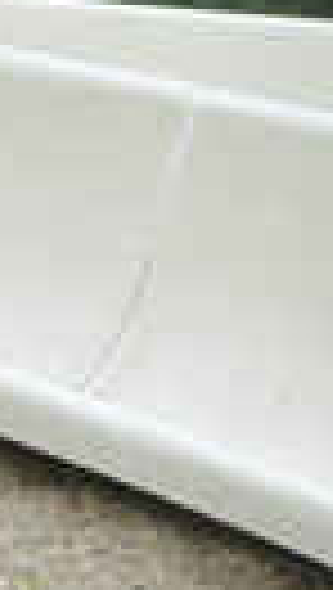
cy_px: 214
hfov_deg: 1.9
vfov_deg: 3.5
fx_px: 9748
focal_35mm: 623
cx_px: -562
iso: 450
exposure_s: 1/640
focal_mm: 195
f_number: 6.3
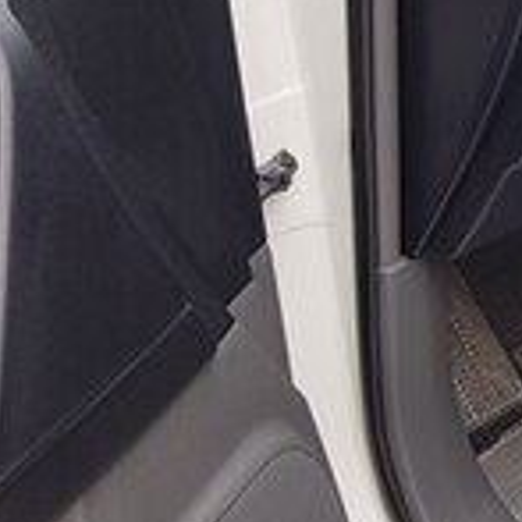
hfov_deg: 14.4
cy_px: 62
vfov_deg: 16.7
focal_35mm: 103
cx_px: 998
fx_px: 1757
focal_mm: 4.2
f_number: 1.7
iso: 50
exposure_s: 1/120
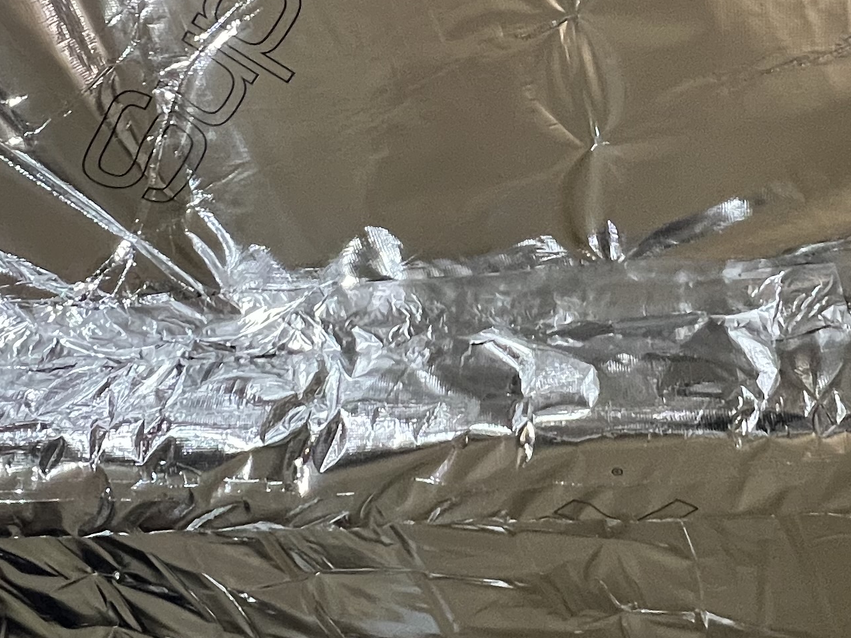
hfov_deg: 45.4
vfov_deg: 34.3
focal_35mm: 41
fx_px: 1008
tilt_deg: +11.1
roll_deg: +1.3
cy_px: 146
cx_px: 531
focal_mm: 1.57
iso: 400
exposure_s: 1/50
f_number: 1.8
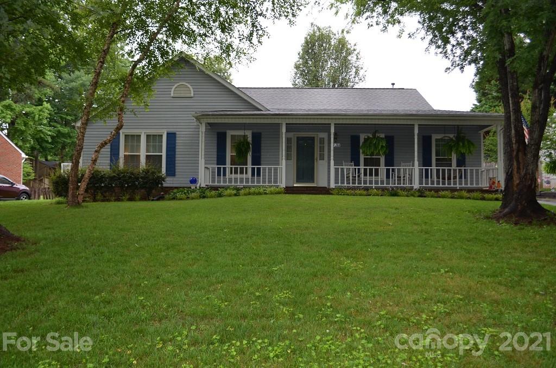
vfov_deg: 43.4
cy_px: 184
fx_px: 462
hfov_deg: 62.0
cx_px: 278
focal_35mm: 30
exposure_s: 1/200
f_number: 3.8
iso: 200
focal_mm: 20
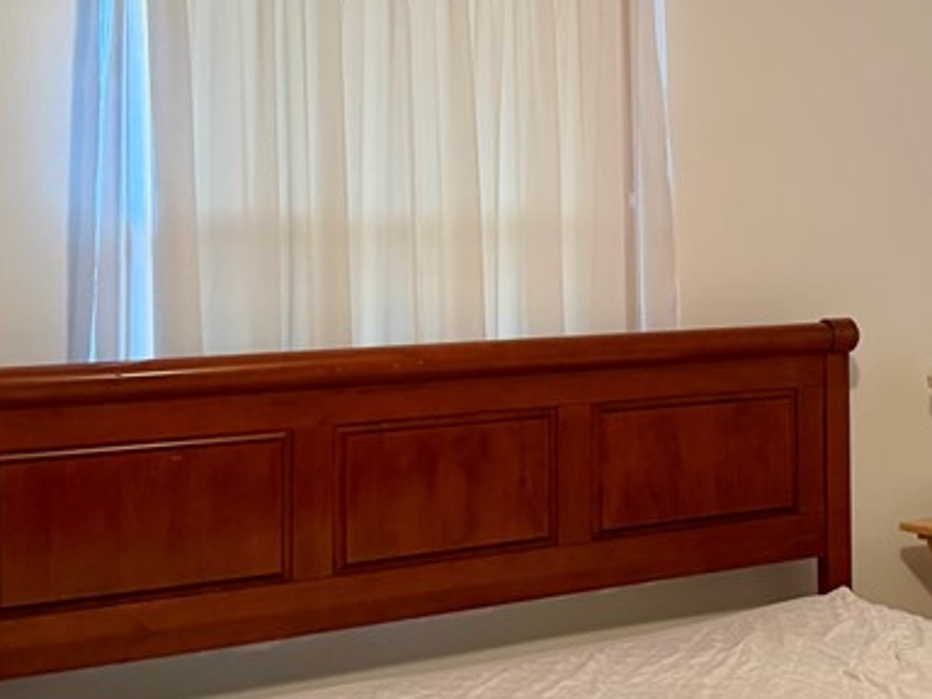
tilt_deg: +0.6
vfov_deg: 22.8
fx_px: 1723
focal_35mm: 64
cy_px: 197
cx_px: 784
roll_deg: +0.9
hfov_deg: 29.4
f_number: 1.78
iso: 500
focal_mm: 6.76
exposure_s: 1/60
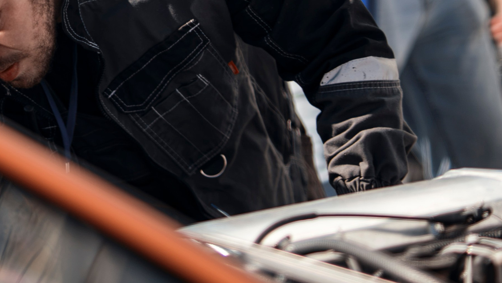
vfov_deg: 6.0
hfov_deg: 10.6
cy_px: 16
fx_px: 2689
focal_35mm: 202
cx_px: 3
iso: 100
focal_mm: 85
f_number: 1.8
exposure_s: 1/125
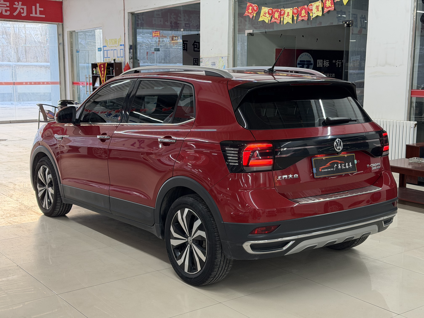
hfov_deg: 39.7
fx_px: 588
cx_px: 212
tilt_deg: -8.2
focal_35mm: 48
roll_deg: +0.3
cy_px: 159
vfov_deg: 30.3
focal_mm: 6.76
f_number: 1.78
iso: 250
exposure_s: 1/100
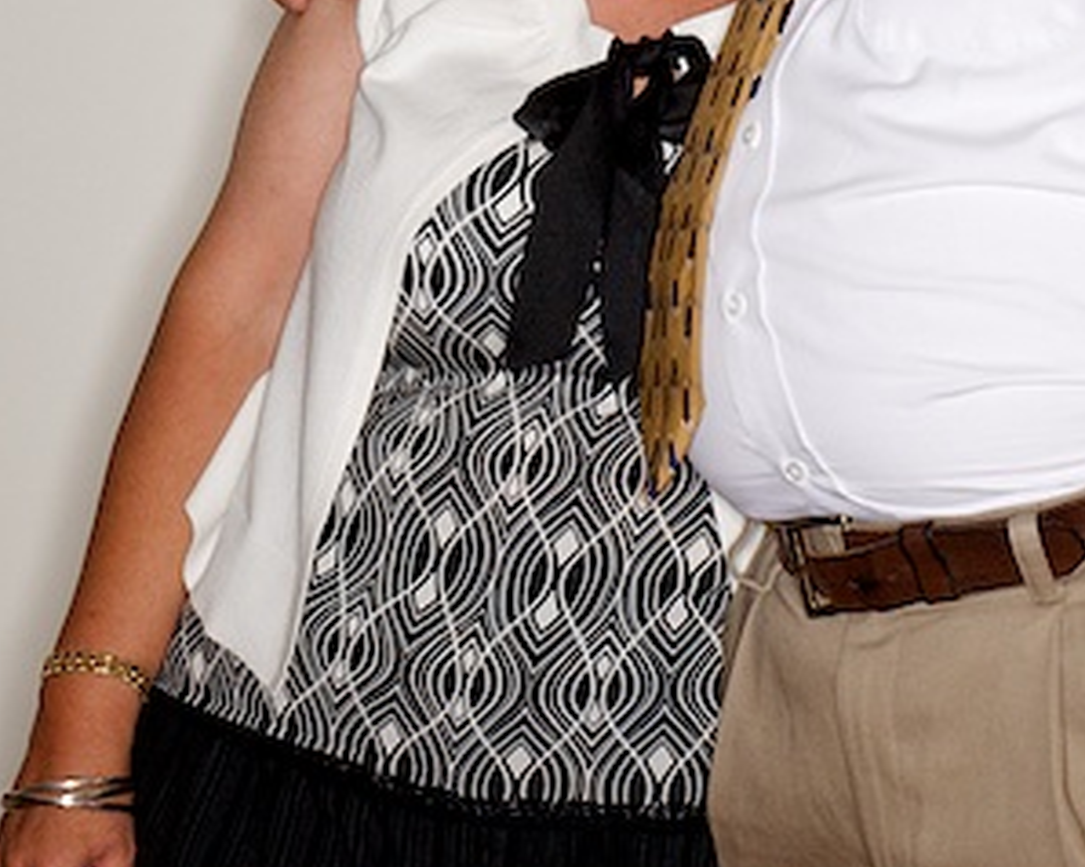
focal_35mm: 170
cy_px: -144
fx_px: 5455
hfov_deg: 11.4
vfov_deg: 9.0
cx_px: 670
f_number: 16
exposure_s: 1/250
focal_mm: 40
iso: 200
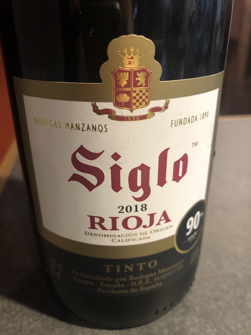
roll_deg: -1.2
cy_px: 168
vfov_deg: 63.4
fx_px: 271
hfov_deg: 49.7
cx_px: 126
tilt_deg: -26.1
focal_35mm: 28
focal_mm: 3.99
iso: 100
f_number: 1.8
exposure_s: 1/14
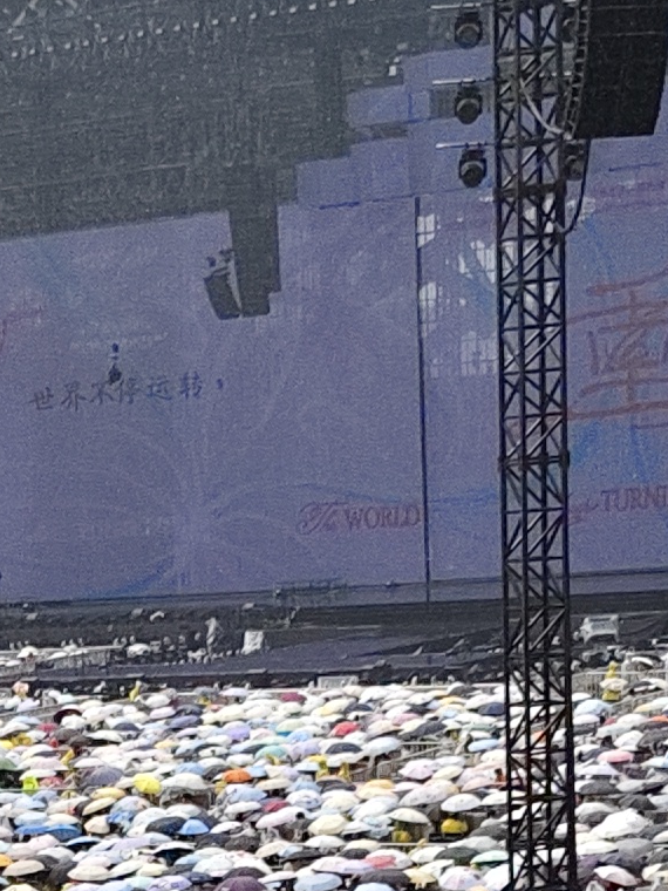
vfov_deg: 14.7
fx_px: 3191
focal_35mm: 124
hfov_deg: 11.6
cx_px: -191
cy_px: 1368
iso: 50
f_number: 1.88
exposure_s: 1/923
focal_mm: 5.56
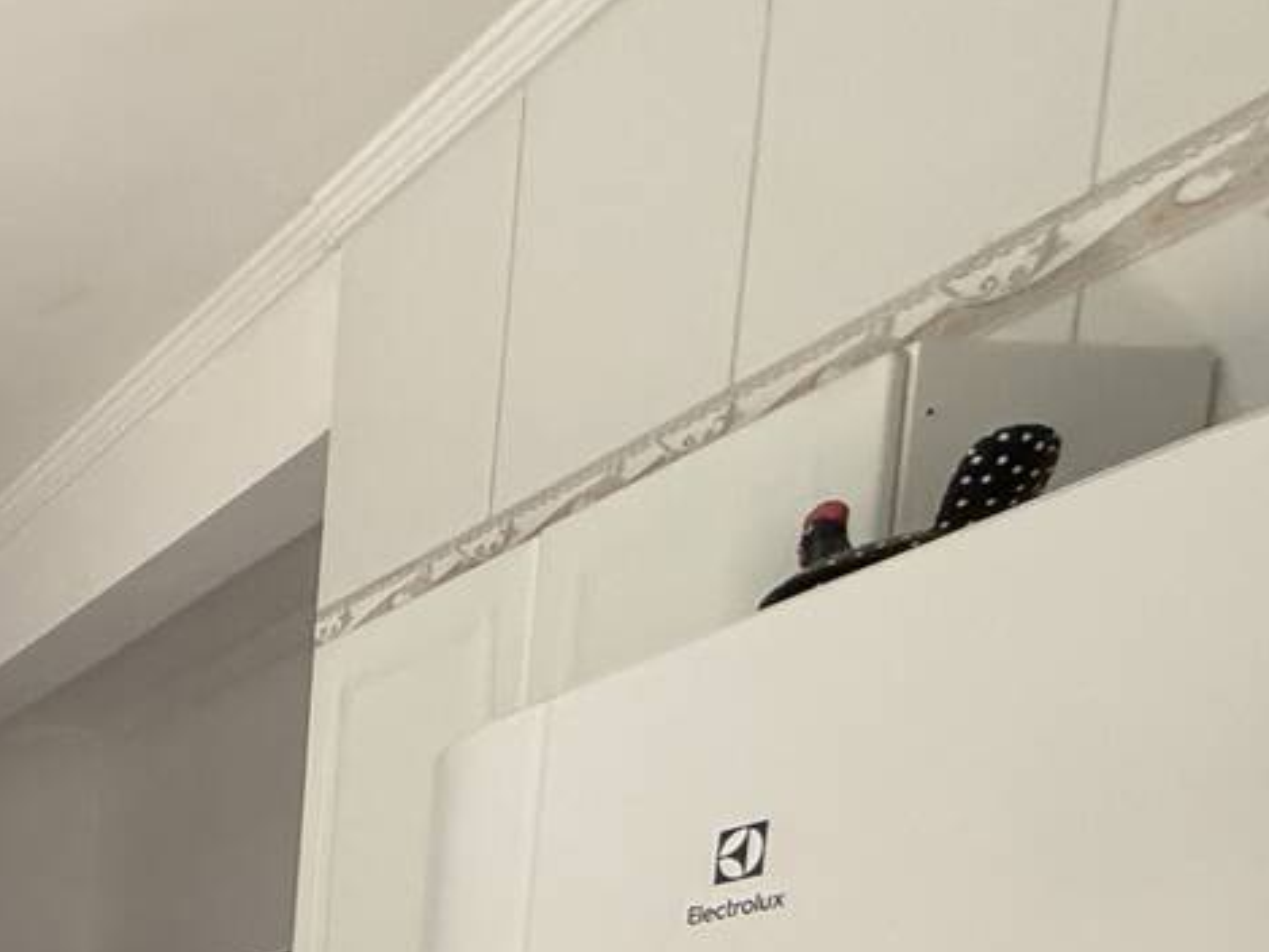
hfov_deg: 28.5
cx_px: -633
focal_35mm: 43
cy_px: 1385
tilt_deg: -6.2
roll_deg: +0.1
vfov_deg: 25.9
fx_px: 1577
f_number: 2.2
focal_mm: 2.22
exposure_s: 1/120
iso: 250
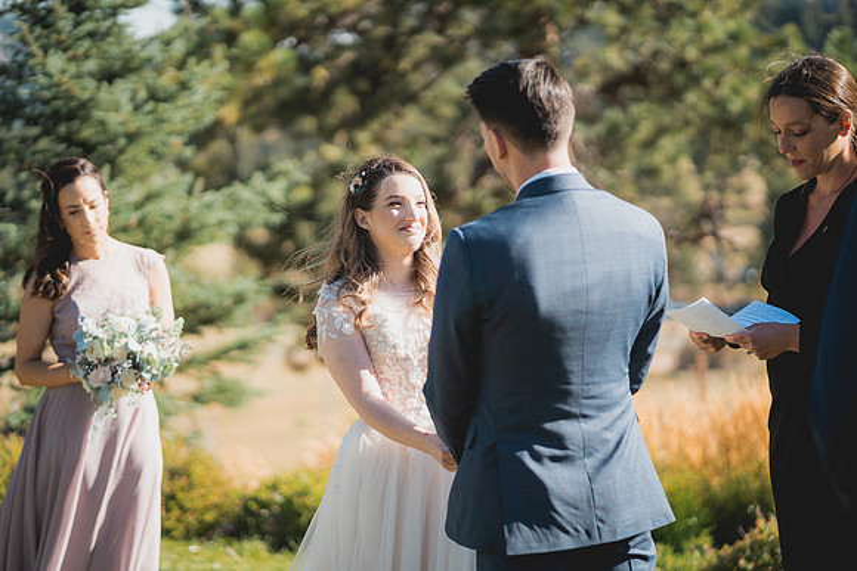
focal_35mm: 86
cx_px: 428
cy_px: 286
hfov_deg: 23.7
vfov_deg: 16.0
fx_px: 2040
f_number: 1.8
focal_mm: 85
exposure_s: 1/3200
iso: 200
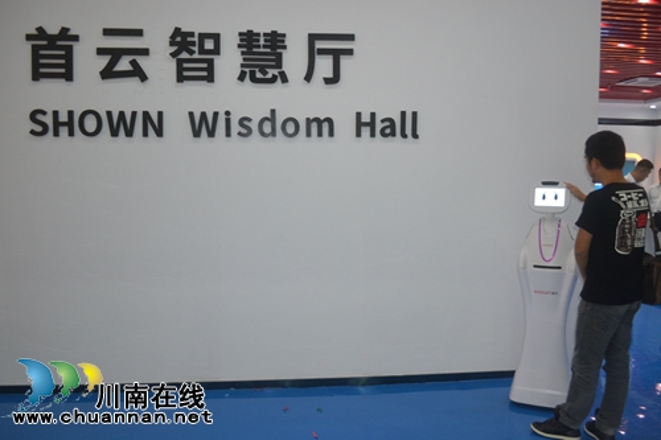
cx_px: 330
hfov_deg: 61.9
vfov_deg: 43.6
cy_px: 220
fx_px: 551
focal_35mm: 30
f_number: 3.8
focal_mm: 20
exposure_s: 1/60
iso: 900
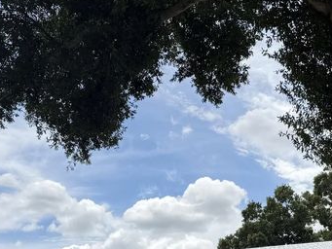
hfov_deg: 26.9
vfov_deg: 20.3
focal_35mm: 72
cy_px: 180
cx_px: 220
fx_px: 691
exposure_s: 1/8130
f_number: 1.78
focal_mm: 6.76
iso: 80
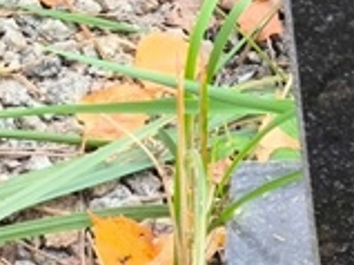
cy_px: -194
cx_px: 794
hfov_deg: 7.4
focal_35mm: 252
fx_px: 2575
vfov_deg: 5.8
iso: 80
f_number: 1.7
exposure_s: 1/120
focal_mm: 4.71
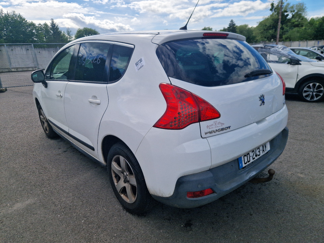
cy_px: 122
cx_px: 162
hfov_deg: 73.9
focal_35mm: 23
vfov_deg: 58.9
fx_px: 215
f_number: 1.8
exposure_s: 1/2500
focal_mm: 5.4
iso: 50
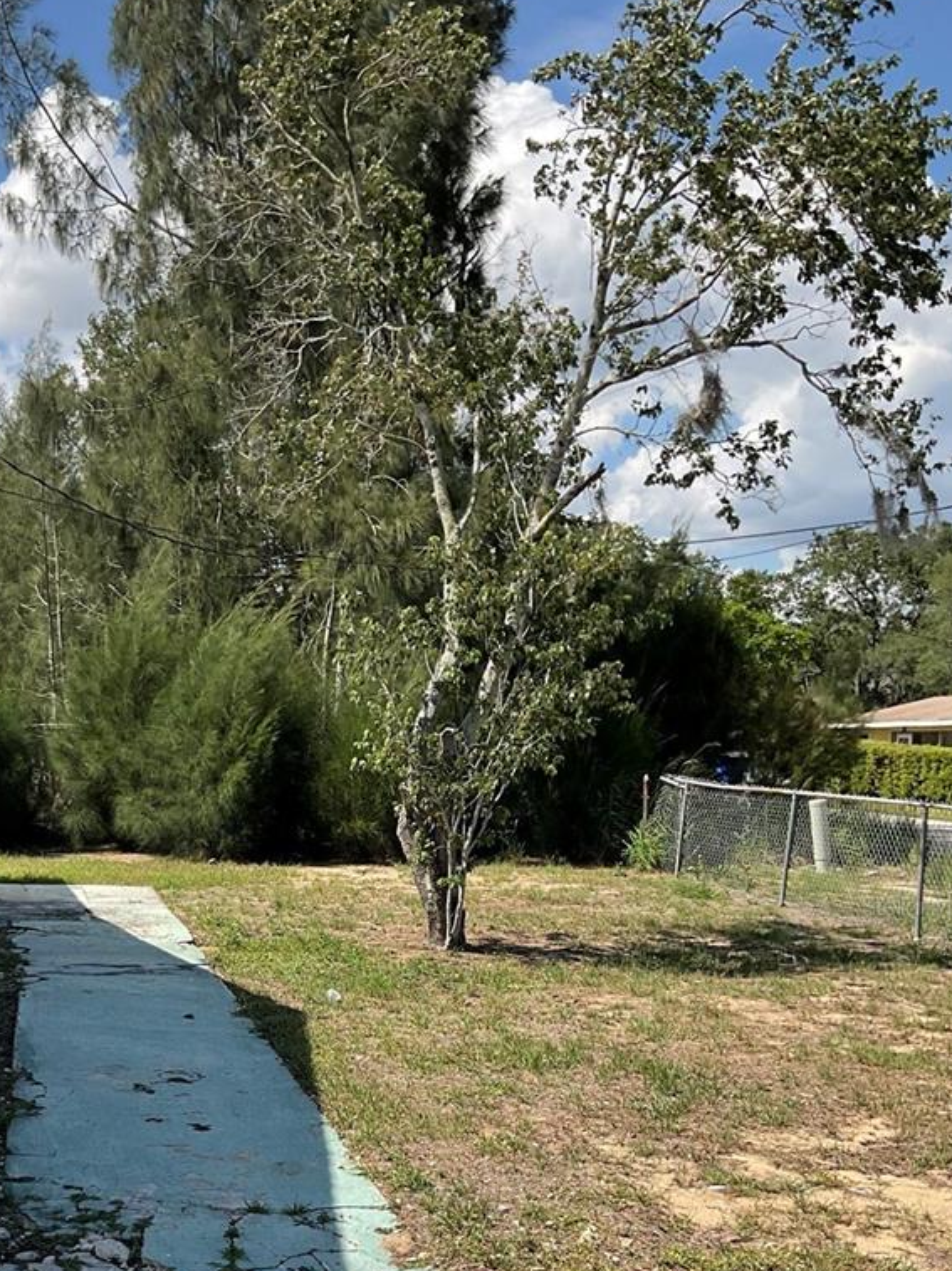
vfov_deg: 40.4
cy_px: 905
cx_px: 225
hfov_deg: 30.9
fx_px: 1688
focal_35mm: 46
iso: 16
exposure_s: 1/1577
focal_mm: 3
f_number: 1.8
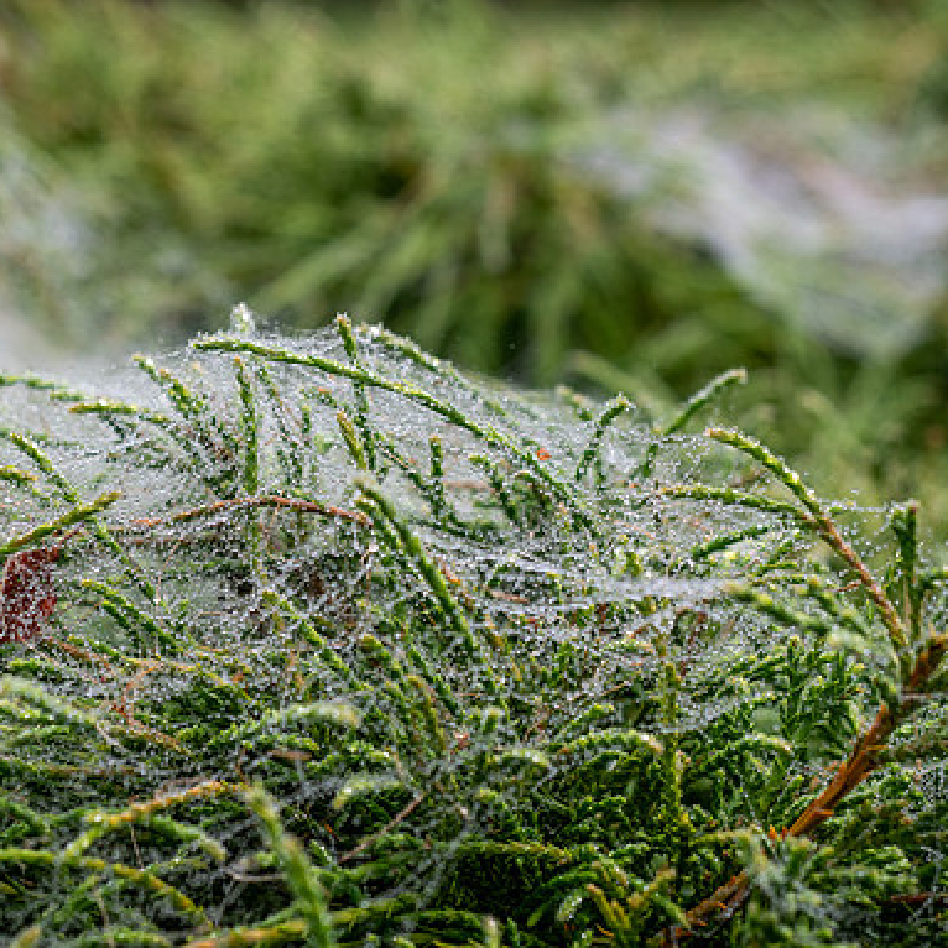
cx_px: 287
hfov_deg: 16.2
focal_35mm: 107
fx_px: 3315
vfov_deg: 16.3
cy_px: 412
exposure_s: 1/100
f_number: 4
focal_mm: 40
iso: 200
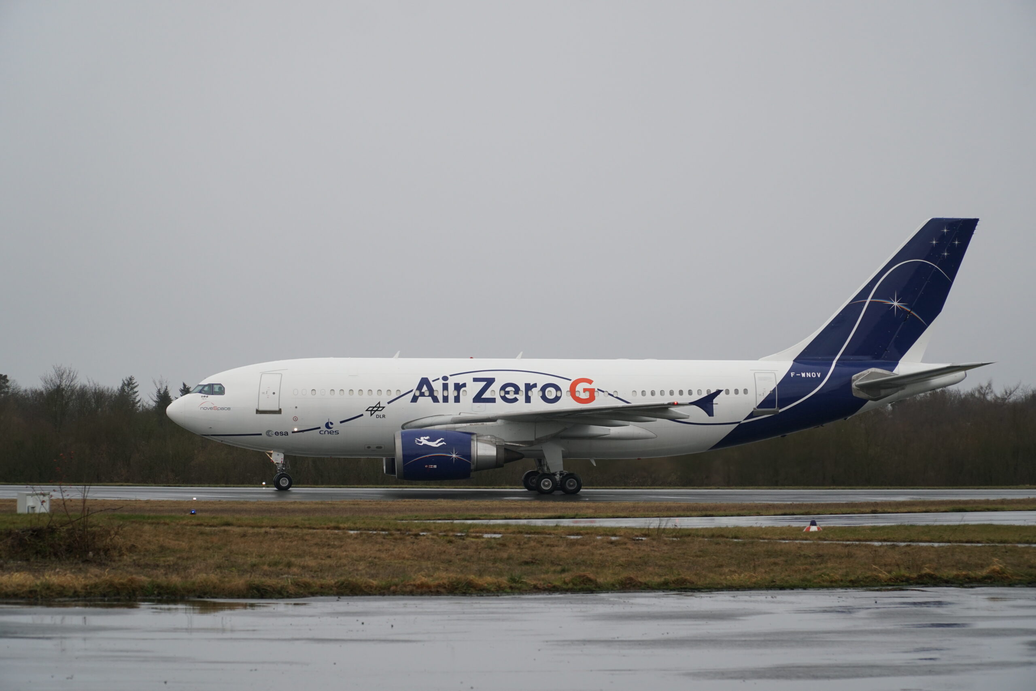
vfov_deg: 8.7
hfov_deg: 13.0
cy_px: 346
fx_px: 4532
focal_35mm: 158
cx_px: 518
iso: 320
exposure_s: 1/320
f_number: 5.6
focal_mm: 105
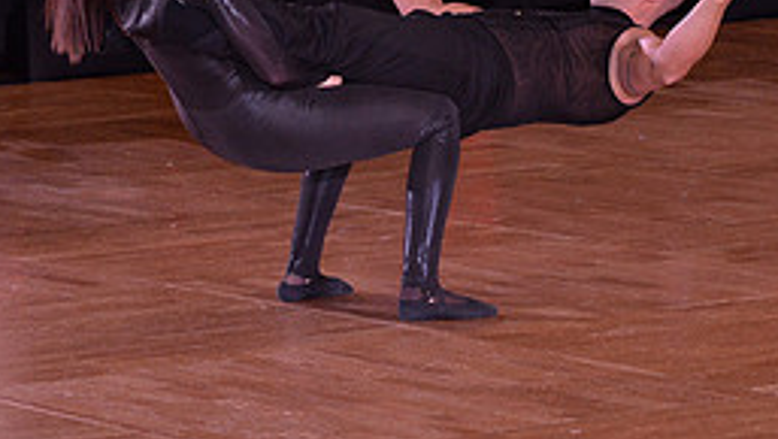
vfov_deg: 4.6
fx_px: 5450
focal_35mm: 264
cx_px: 354
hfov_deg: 8.2
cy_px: -86
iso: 2000
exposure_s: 1/250
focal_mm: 112
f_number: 7.1
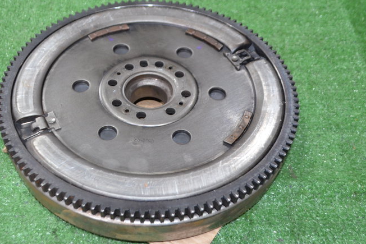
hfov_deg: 41.8
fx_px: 478
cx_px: 158
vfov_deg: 28.6
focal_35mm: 47
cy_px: 132
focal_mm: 20
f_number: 3.8
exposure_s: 1/60
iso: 1000
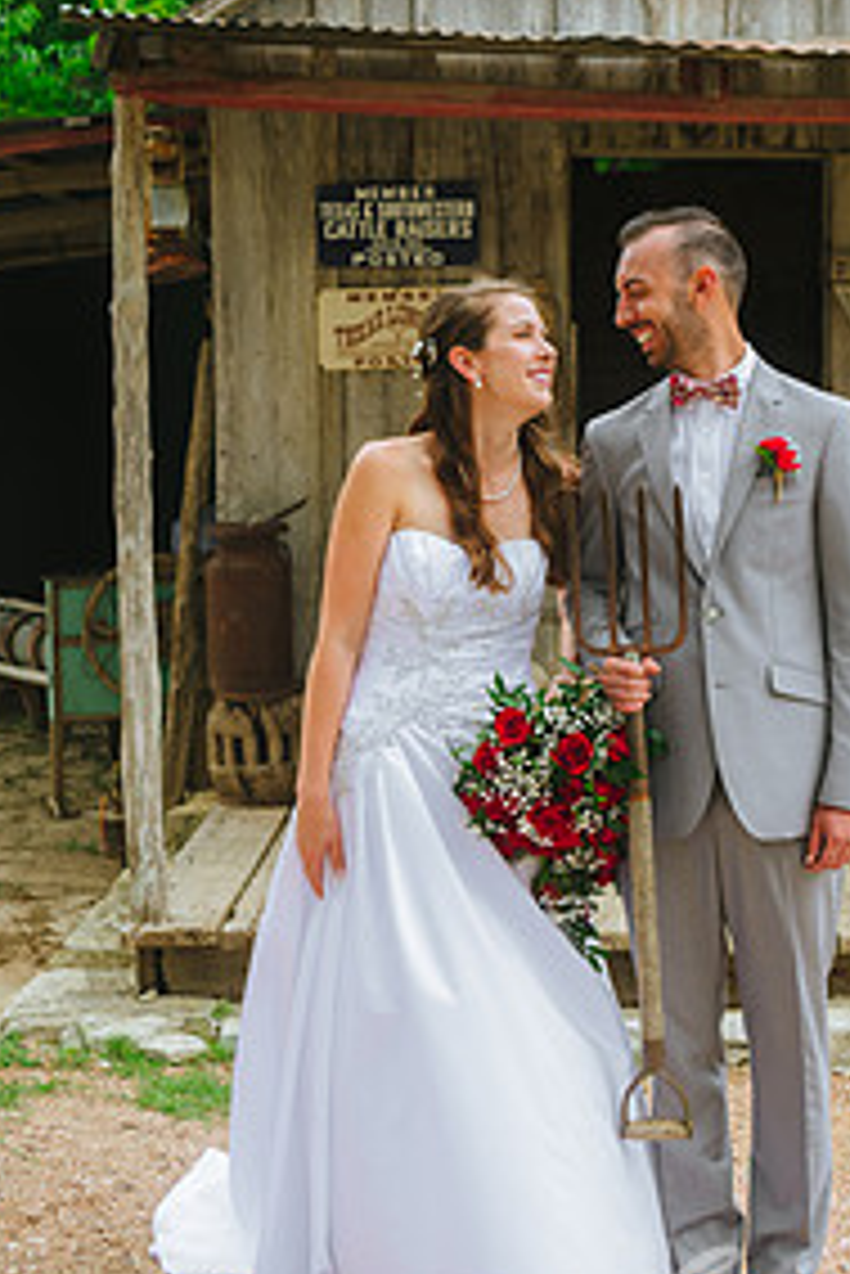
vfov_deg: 28.8
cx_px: 607
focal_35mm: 70
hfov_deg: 19.4
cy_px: 549
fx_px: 2476
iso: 320
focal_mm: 44
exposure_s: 1/250
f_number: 4
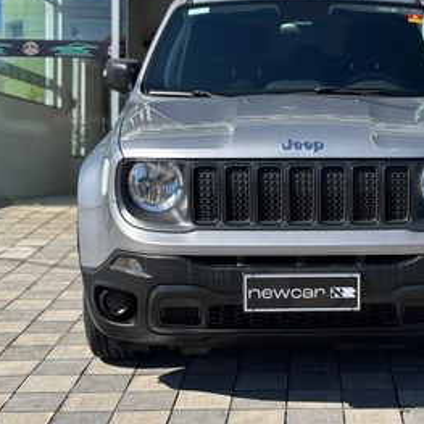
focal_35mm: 76
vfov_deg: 22.7
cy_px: 158
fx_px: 1053
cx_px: 319
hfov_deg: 22.5
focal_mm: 6.76
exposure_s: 1/2611
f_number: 1.78
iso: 64
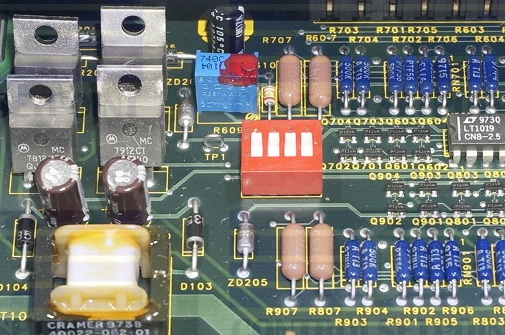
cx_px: 340
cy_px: 130
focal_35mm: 155
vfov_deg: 8.8
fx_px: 2166
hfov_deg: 13.3
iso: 800
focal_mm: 31
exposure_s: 1/100
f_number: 5.6
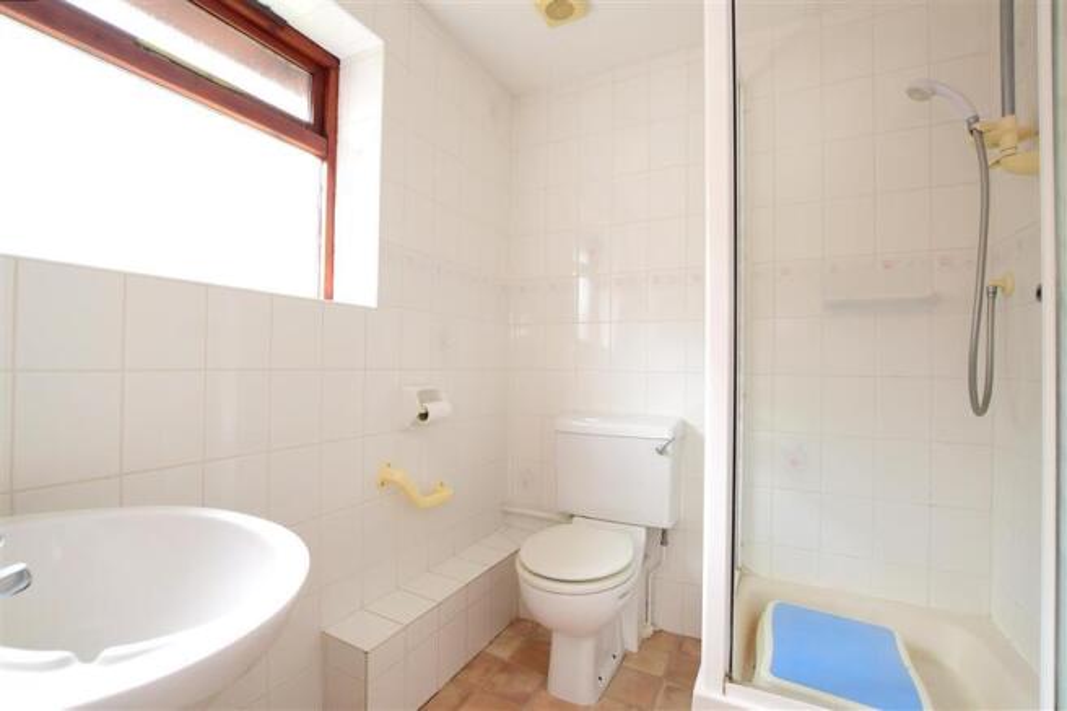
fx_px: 444
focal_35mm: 15
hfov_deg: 100.4
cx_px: 534
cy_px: 356
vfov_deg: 77.3
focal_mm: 10
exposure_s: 1/6
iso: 400
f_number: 8
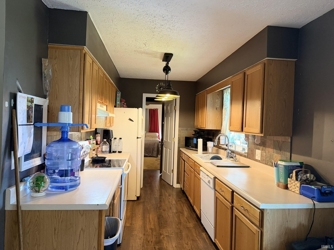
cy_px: 125
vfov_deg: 56.8
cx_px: 167
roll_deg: -2.6
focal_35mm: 24
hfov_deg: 71.6
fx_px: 232
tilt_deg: -0.7
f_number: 1.78
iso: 500
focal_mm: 6.76
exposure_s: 1/60
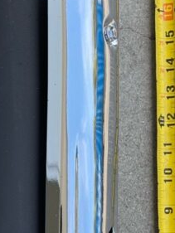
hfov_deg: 19.7
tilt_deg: -86.5
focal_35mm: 74
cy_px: 213
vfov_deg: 25.4
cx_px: 40
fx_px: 498
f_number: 1.6
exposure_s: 1/342
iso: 32
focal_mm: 5.1
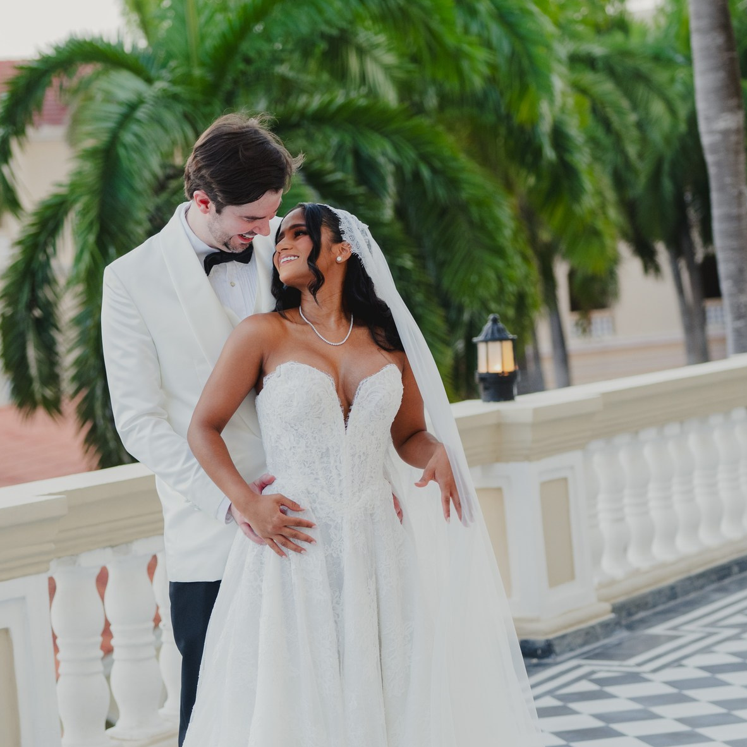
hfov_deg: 18.8
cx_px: 251
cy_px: 394
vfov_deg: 18.9
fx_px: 2246
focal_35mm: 92
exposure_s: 1/500
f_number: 2.5
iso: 640
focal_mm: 50
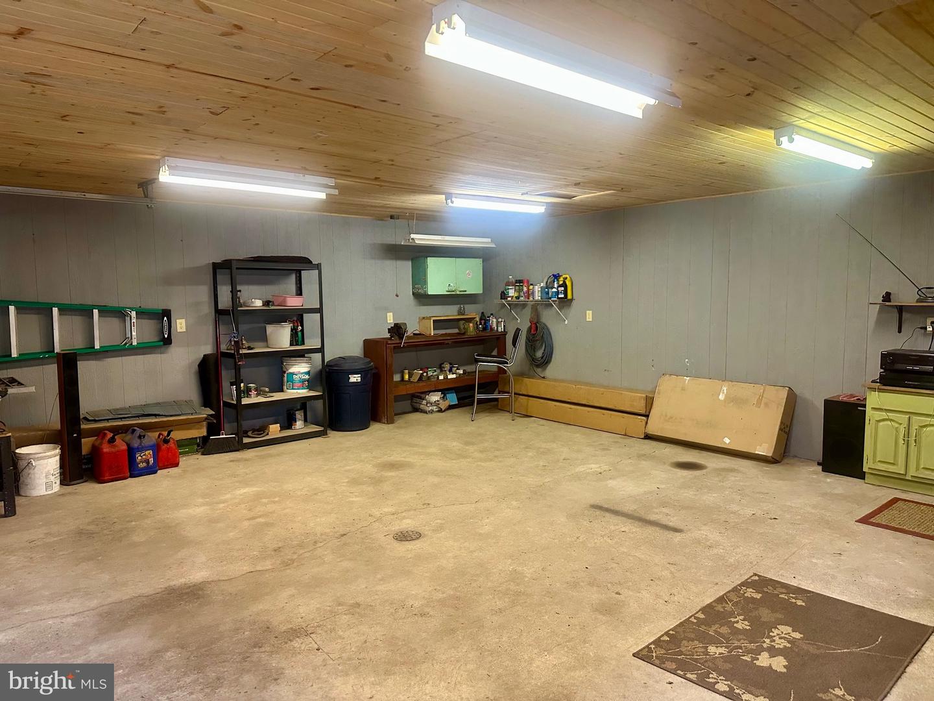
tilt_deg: -5.0
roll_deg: +0.8
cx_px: 467
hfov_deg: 71.6
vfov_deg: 56.8
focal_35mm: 24
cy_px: 350
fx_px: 648
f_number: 1.78
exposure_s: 1/60
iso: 500
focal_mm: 6.86
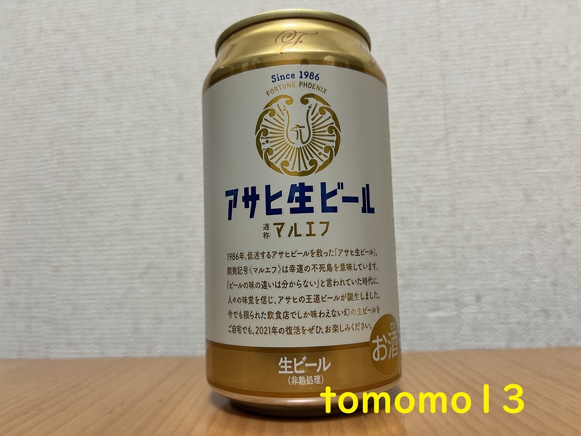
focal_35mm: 26
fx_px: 436
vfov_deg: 53.1
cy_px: 218
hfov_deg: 67.3
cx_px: 290
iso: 125
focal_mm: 5.1
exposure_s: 1/50
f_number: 1.6
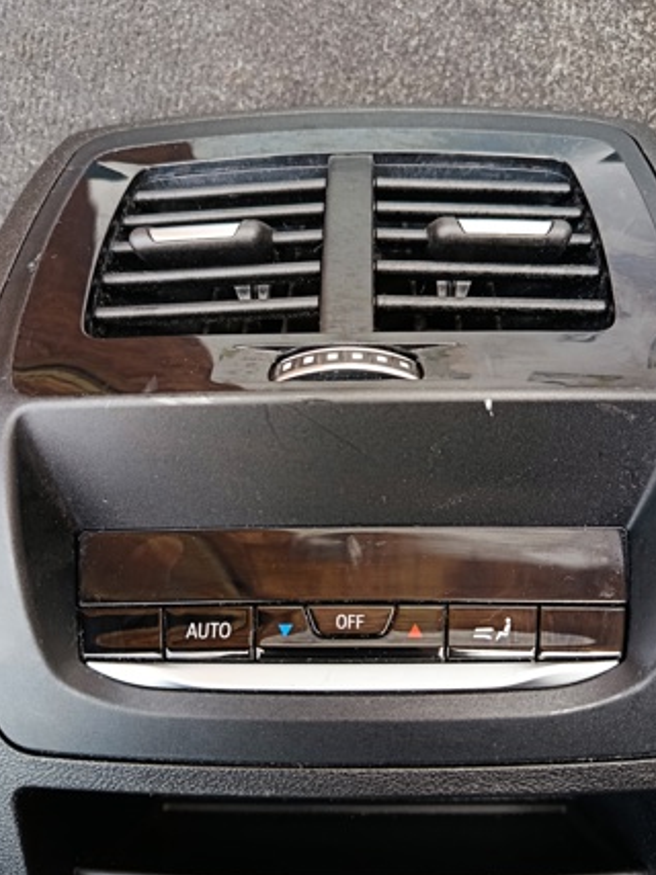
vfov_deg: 65.1
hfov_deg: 51.2
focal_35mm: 27
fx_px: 683
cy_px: 488
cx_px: 363
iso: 224
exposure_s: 1/100
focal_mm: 5.24
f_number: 1.7
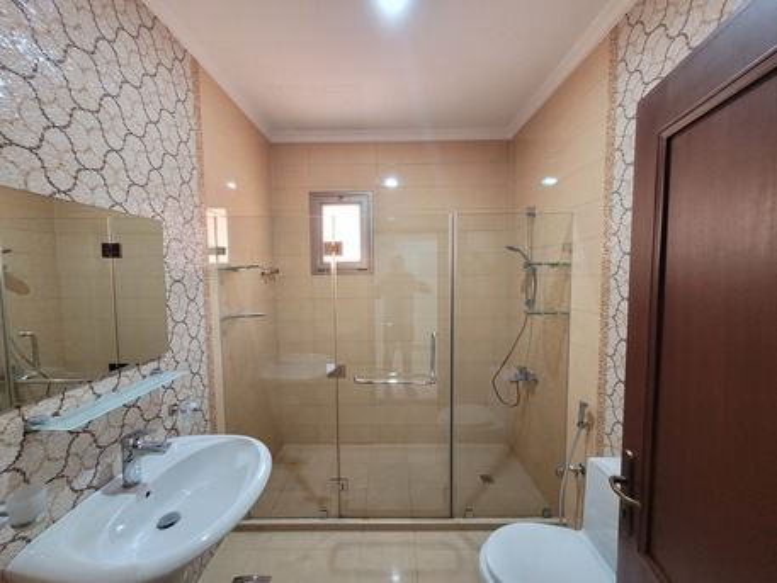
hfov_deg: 106.2
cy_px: 292
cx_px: 388
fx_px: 292
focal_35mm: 13
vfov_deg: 89.9
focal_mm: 1.74
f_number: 2.2
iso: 320
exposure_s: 1/33
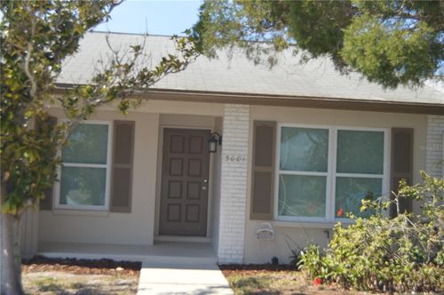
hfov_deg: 38.9
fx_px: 628
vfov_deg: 26.4
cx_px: 222
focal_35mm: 51
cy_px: 148
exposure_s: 1/200
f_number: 6.3
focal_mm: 34
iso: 100
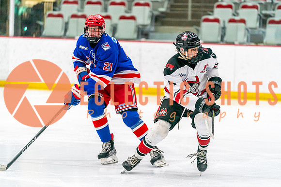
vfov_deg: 6.9
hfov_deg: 10.3
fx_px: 1561
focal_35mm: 200
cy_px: 94
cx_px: 140
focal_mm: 200
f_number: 2.8
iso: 3200
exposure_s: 1/1250
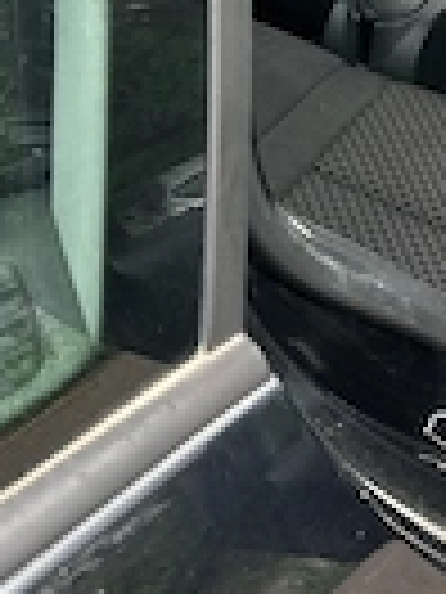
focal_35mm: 73
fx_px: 1254
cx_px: 662
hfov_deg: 18.1
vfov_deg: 25.1
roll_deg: -0.2
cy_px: -32
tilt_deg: -27.7
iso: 64
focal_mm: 6.86
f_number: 1.78
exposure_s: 1/228
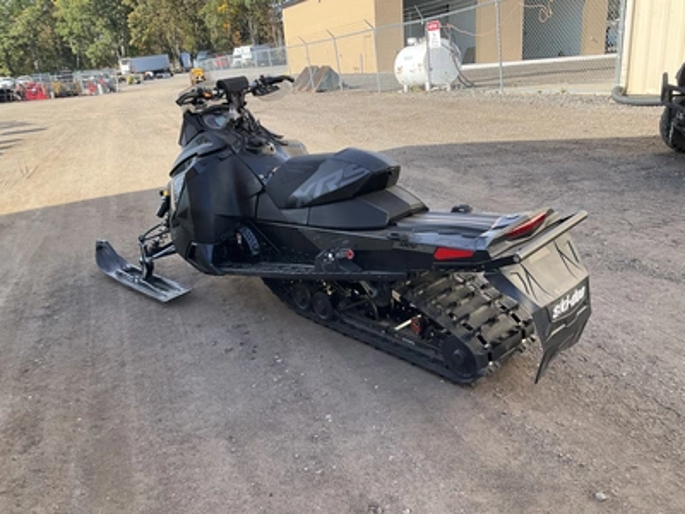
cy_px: 257
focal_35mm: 29
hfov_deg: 61.7
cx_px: 342
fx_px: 574
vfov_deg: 48.2
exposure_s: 1/400
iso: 25
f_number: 1.8
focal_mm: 3
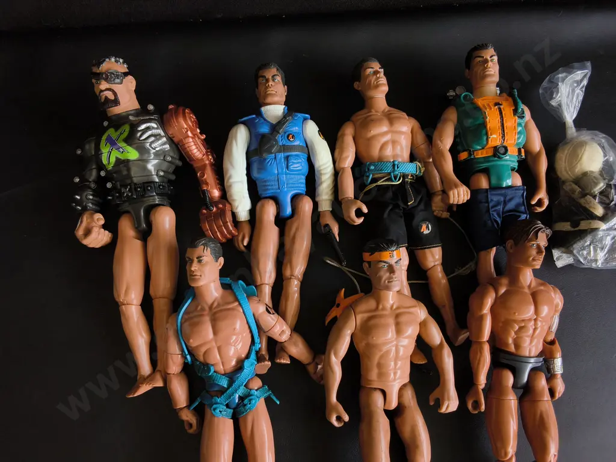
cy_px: 231
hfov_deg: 65.3
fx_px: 480
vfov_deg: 51.4
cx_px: 308
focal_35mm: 27
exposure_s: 1/100
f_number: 2
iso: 40
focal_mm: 2.87
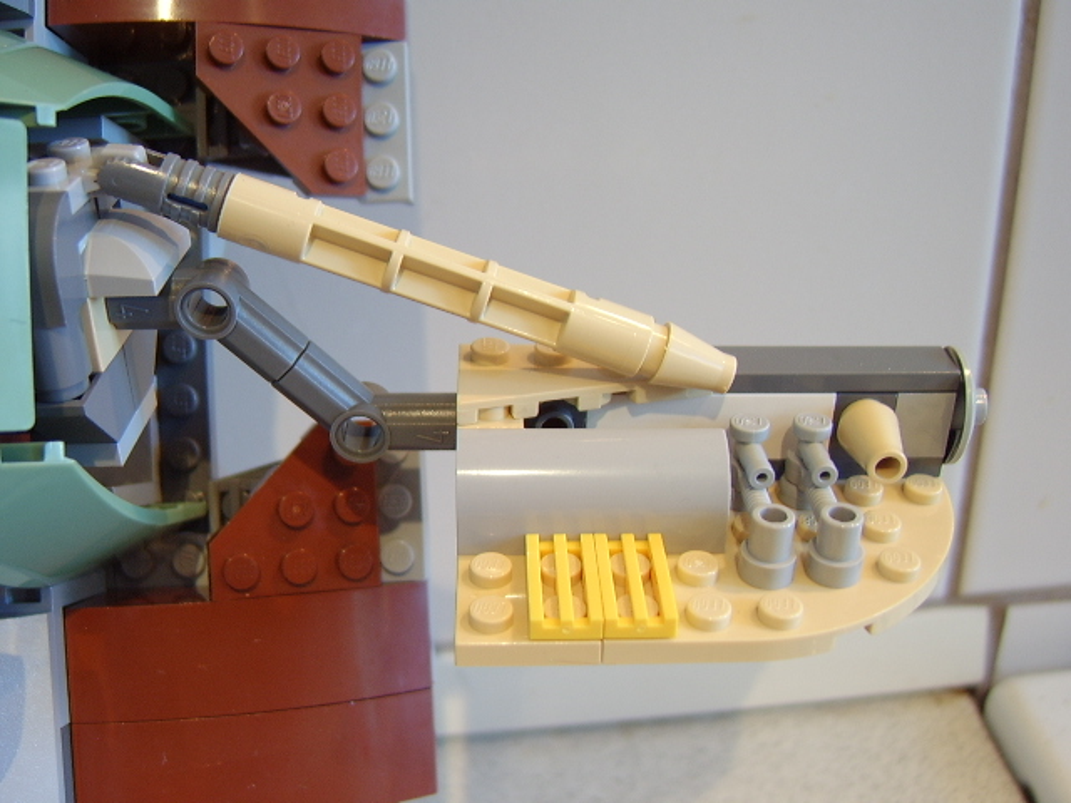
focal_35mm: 31
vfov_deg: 45.4
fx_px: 959
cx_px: 536
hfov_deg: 58.4
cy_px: 402
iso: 100
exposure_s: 1/7
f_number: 2.7
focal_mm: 8.13
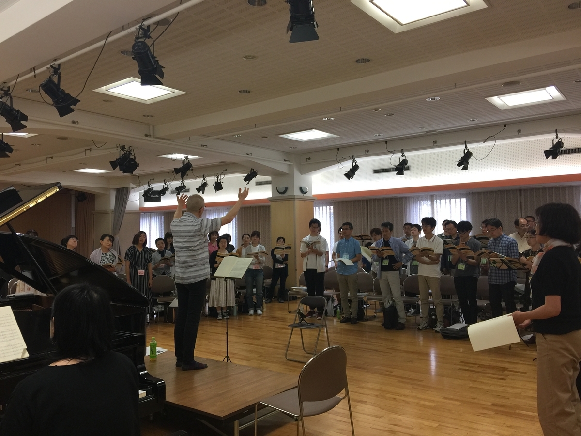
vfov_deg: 48.2
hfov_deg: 61.7
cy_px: 218
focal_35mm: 29
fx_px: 487
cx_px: 290
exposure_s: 1/30
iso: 40
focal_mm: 4.15
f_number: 2.2
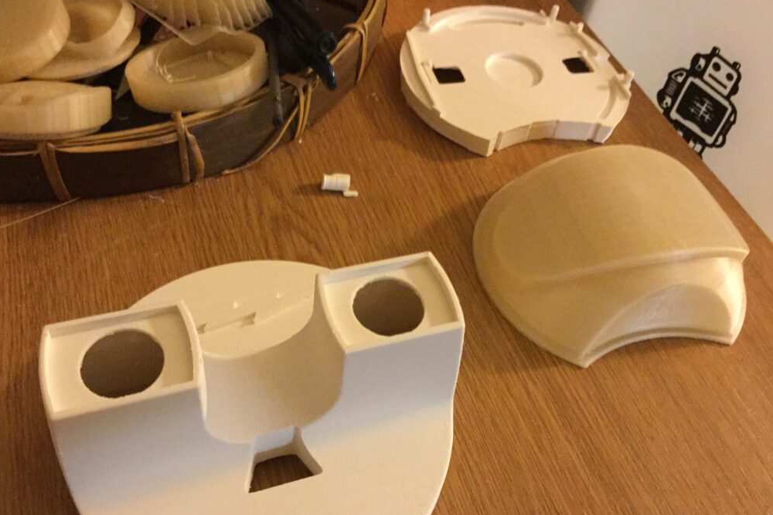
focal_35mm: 33
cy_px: 278
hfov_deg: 57.2
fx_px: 709
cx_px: 378
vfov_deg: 40.0
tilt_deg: -51.6
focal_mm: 3.3
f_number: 2.4
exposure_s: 1/15
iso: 400
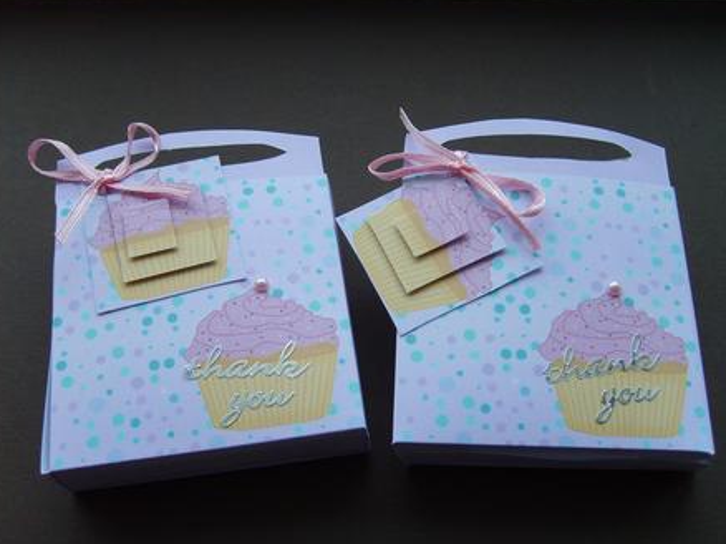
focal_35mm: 36
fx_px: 755
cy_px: 272
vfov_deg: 39.6
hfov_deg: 51.4
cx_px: 361
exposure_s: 1/30
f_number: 2.8
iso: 66
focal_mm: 5.8
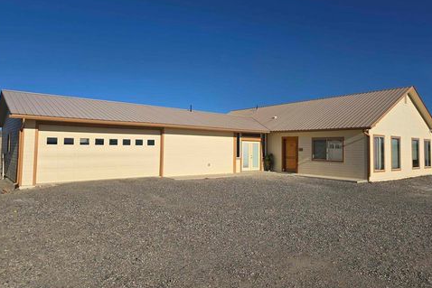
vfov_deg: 51.3
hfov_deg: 71.5
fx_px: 300
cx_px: 218
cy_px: 132
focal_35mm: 25
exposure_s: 1/1659
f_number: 1.7
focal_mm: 6.3
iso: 12
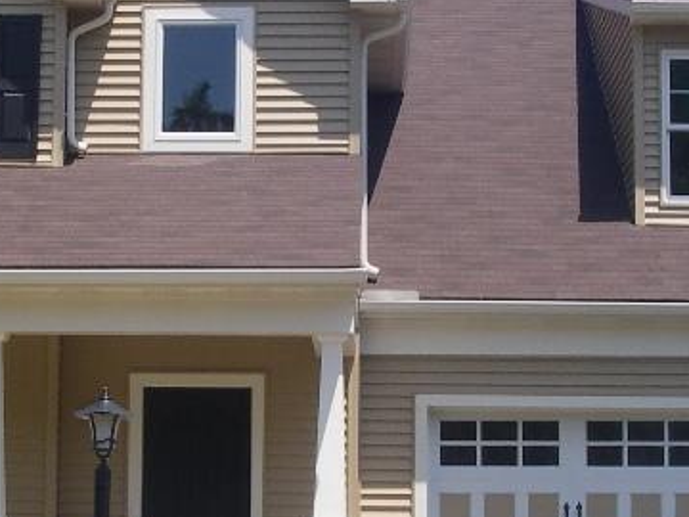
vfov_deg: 13.7
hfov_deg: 18.2
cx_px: 339
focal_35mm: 108
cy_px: 331
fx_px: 2150
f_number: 6.6
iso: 80
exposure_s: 1/200
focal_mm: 6.3
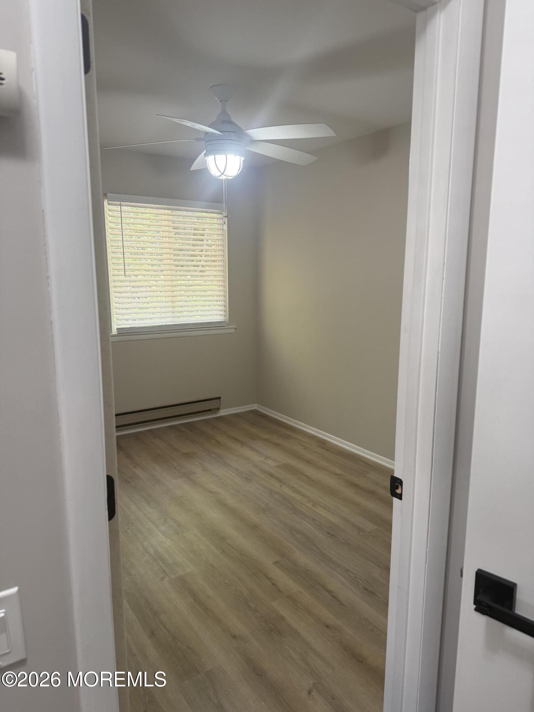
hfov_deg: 56.8
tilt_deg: -9.7
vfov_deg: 71.6
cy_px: 356
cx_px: 267
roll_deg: -0.3
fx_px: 494
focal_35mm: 24
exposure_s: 1/60
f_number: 1.78
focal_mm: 6.76
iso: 125
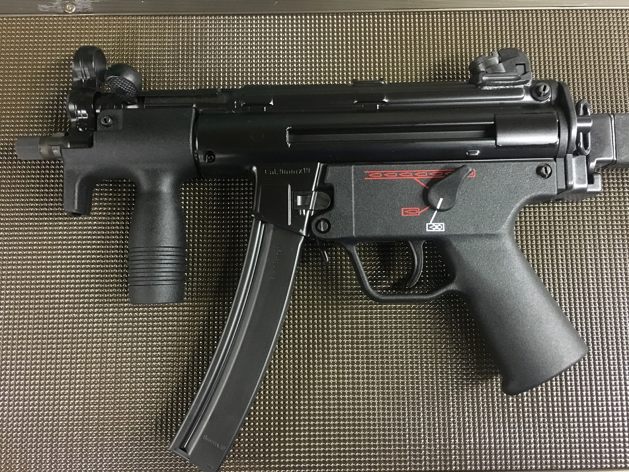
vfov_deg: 48.2
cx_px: 314
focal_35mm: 29
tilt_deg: -82.1
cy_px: 236
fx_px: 527
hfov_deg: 61.7
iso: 320
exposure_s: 1/15
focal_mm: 4.15
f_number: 2.2
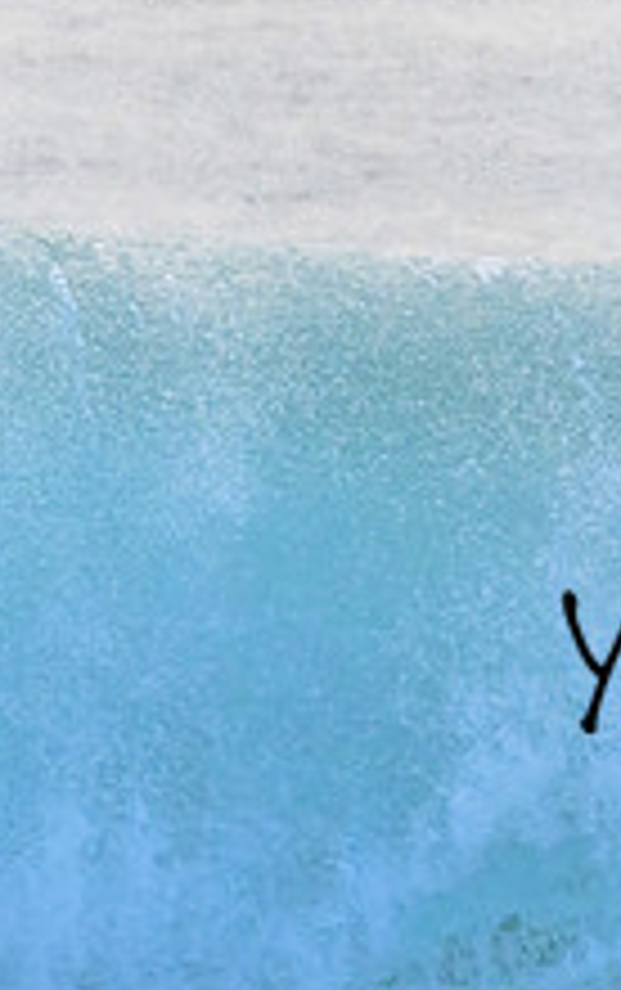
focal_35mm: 1825
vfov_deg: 1.2
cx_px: 1026
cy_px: 623
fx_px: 49290
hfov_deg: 0.7
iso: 4000
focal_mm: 680
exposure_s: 1/2000
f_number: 11
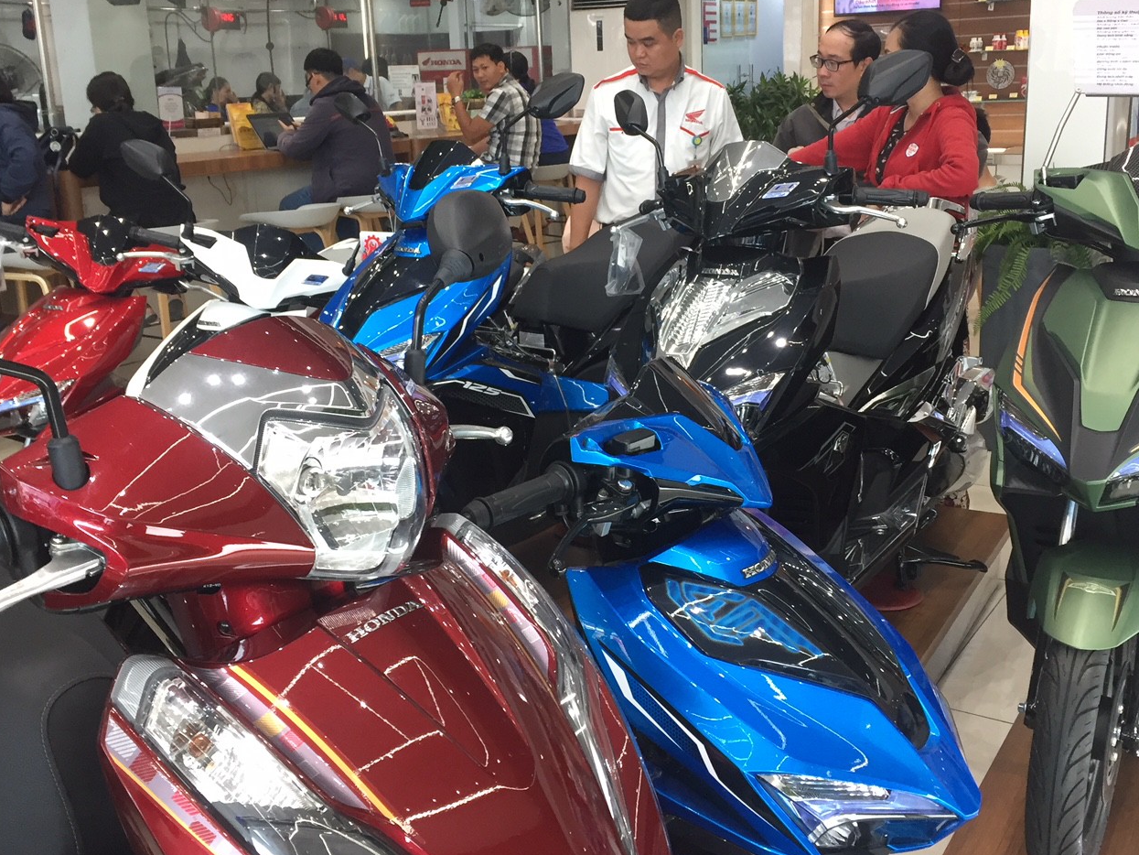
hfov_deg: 49.0
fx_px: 1250
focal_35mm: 38
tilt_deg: -13.6
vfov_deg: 37.7
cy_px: 380
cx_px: 597
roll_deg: +1.0
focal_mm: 4.15
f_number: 2.2
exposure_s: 1/33
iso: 50
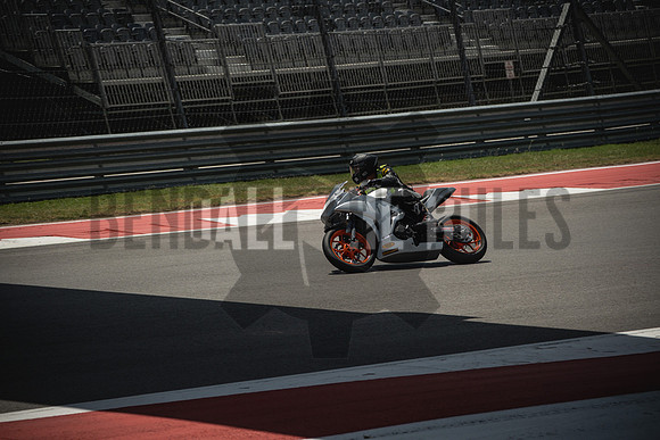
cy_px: 220
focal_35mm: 150
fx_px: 2751
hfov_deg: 13.7
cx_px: 330
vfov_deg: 9.2
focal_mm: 100
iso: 250
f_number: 4.5
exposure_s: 1/2000
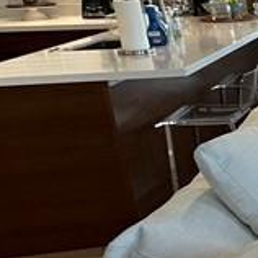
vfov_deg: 21.6
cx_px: 674
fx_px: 675
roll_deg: -0.2
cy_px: 121
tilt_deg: -16.0
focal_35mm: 80
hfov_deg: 13.3
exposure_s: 1/120
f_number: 2.2
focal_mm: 2.22
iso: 80
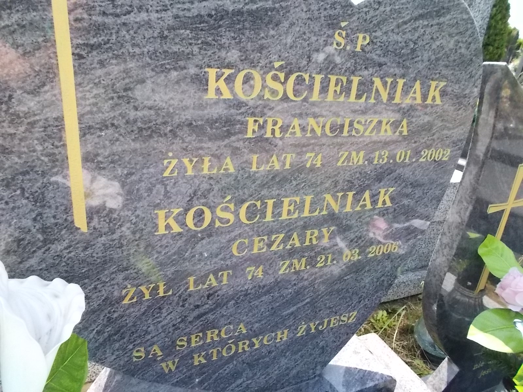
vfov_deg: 53.1
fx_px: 393
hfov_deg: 67.3
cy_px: 196
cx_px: 262
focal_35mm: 26
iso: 400
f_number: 8
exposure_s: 1/160
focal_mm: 4.6
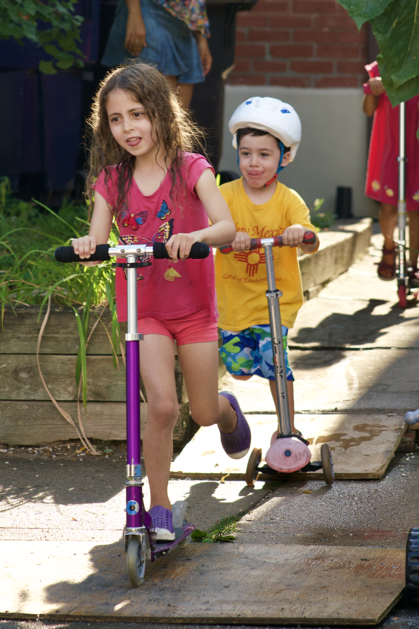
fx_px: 1832
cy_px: 314
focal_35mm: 105
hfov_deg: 13.0
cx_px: 210
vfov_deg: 19.5
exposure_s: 1/250
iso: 320
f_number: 4
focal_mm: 105
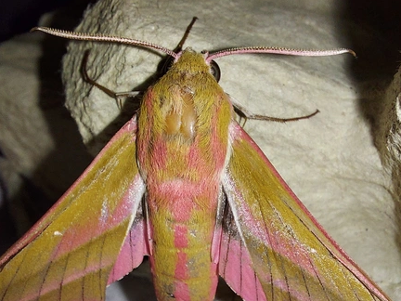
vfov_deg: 38.2
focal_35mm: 37
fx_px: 429
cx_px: 199
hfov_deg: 50.1
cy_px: 200
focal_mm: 2.13
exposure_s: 1/202
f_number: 2.4
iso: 50
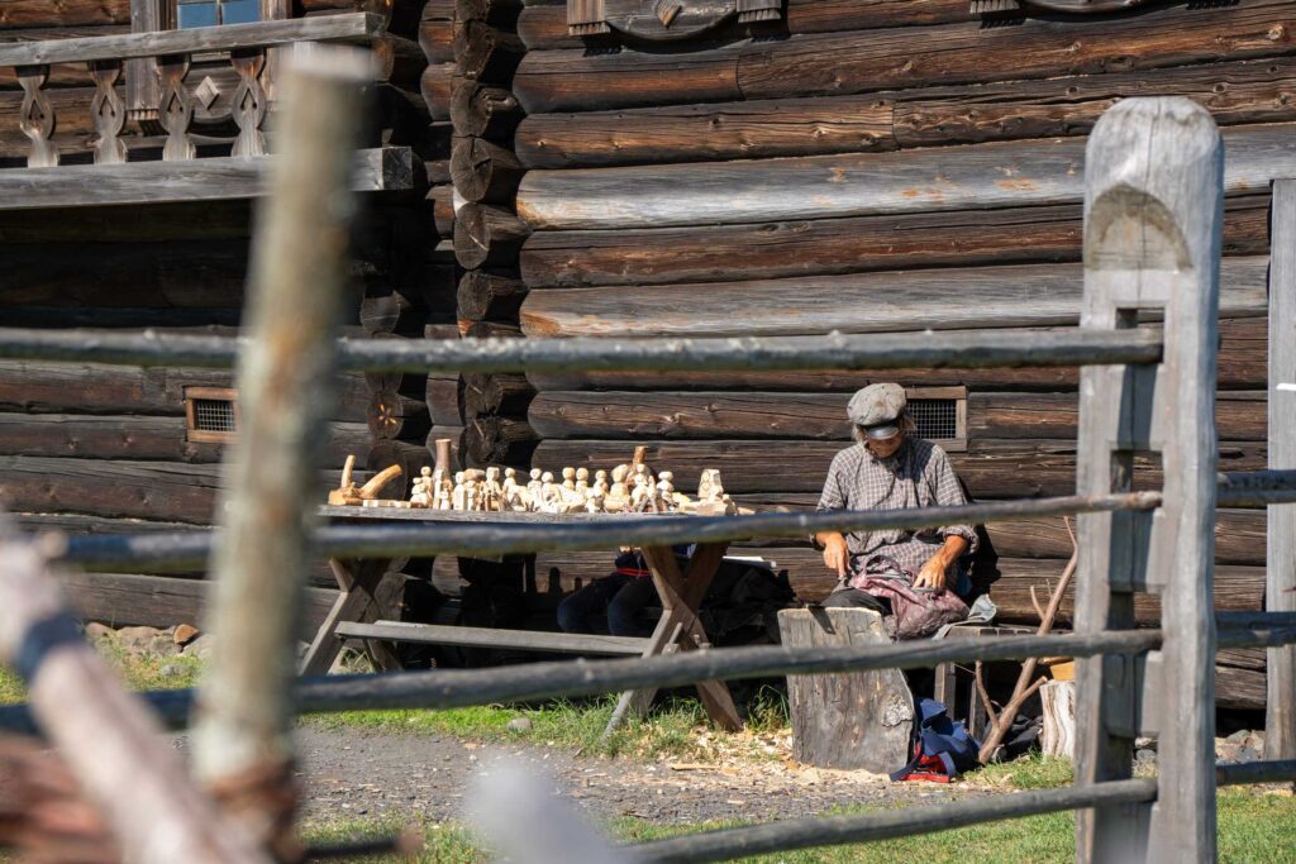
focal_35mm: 105
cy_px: 432
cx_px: 648
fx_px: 3780
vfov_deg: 13.0
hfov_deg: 19.5
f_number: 4.5
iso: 100
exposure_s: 1/500
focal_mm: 70
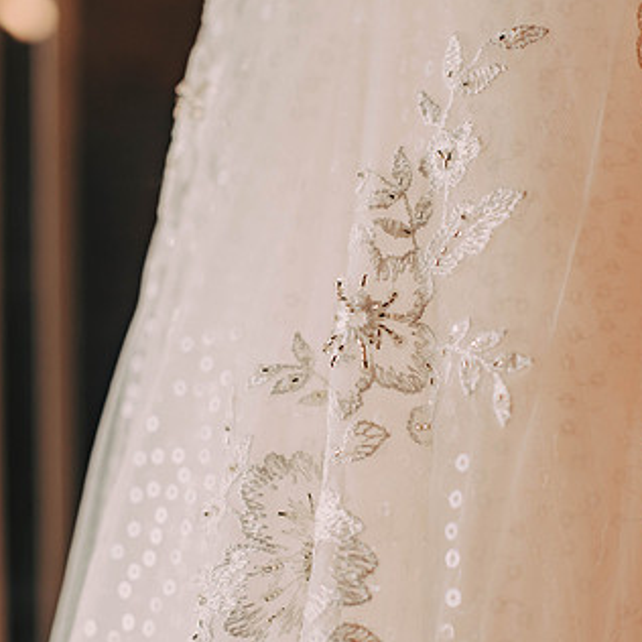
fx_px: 1637
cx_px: 319
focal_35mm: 78
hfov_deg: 22.2
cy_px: 340
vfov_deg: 22.2
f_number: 2.8
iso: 400
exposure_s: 1/250
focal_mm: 50
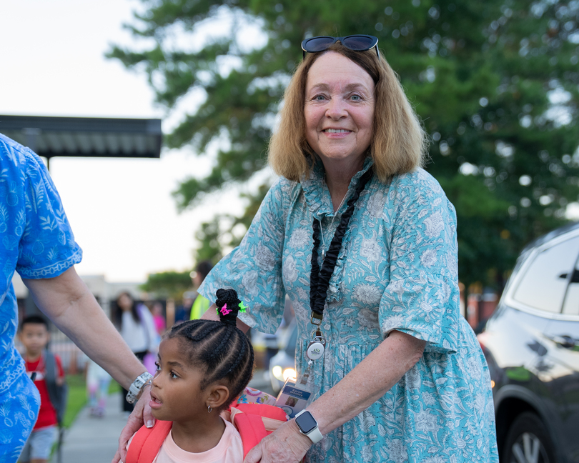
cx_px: 297
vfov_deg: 26.7
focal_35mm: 57
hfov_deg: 33.0
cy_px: 237
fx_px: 977
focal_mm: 48
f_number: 2.8
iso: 400
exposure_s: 1/320
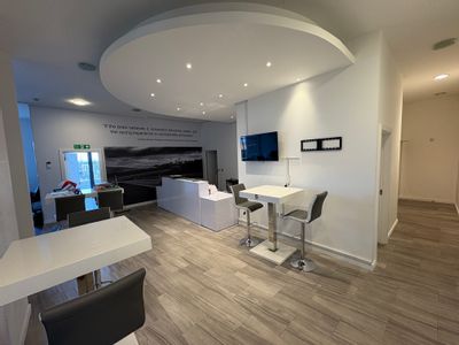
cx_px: 230
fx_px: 186
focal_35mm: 14
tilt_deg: -5.1
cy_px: 172
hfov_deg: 102.1
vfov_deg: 85.7
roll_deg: +2.7
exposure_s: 1/50
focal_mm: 2.22
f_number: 2.2
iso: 160
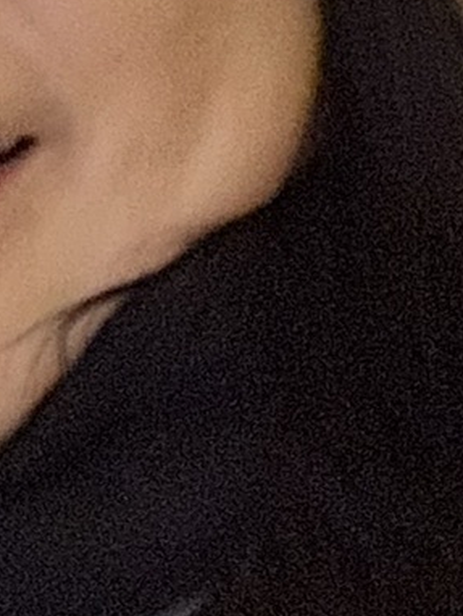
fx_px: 2797
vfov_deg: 10.7
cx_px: -605
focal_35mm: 157
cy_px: -889
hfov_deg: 8.7
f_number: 1.9
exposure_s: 1/8
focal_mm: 2.69
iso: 640
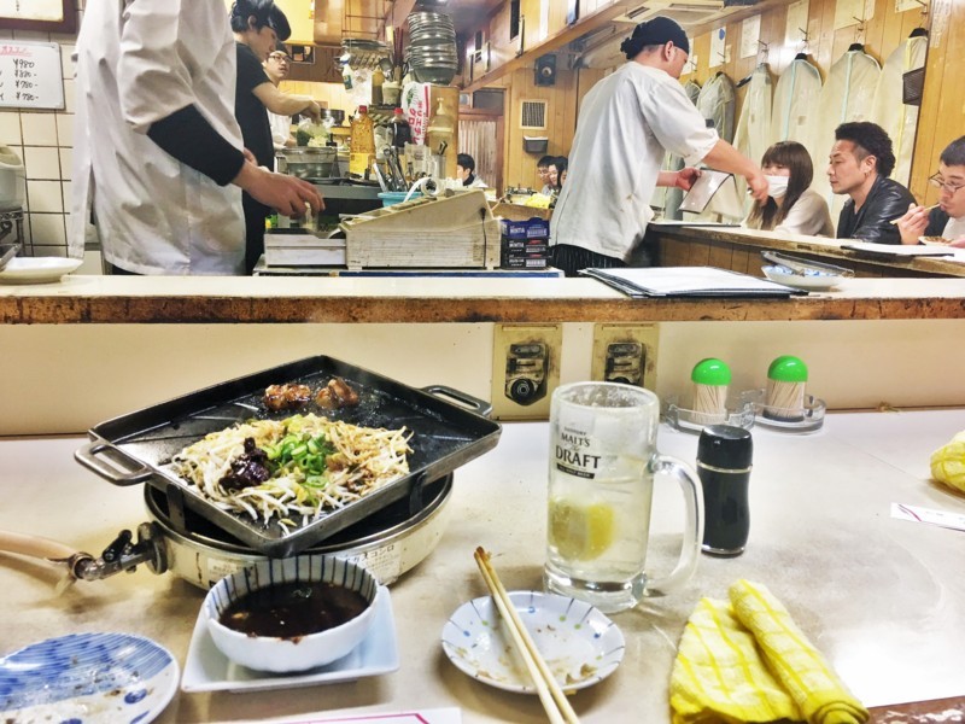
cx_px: 482
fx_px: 808
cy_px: 362
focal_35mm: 29
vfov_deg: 48.2
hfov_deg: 61.7
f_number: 2.2
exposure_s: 1/15
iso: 32
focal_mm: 4.15
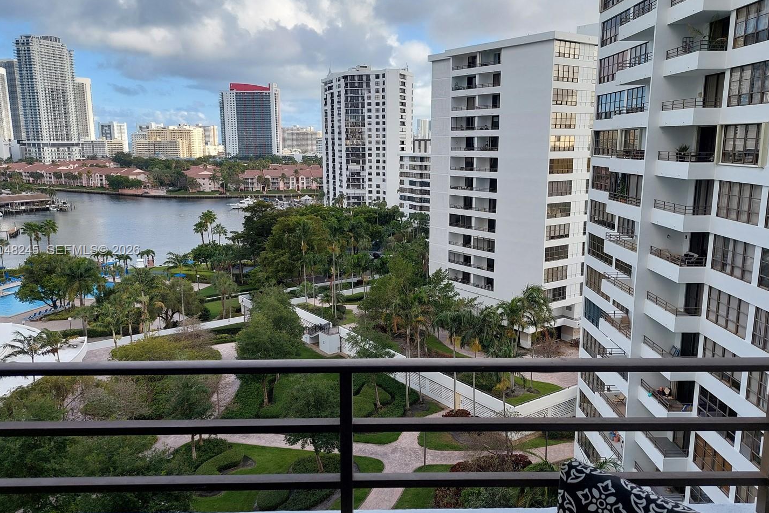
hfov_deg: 65.4
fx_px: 598
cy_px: 251
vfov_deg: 46.4
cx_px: 403
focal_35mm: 28
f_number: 1.8
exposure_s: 1/535
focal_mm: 5.23
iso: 40
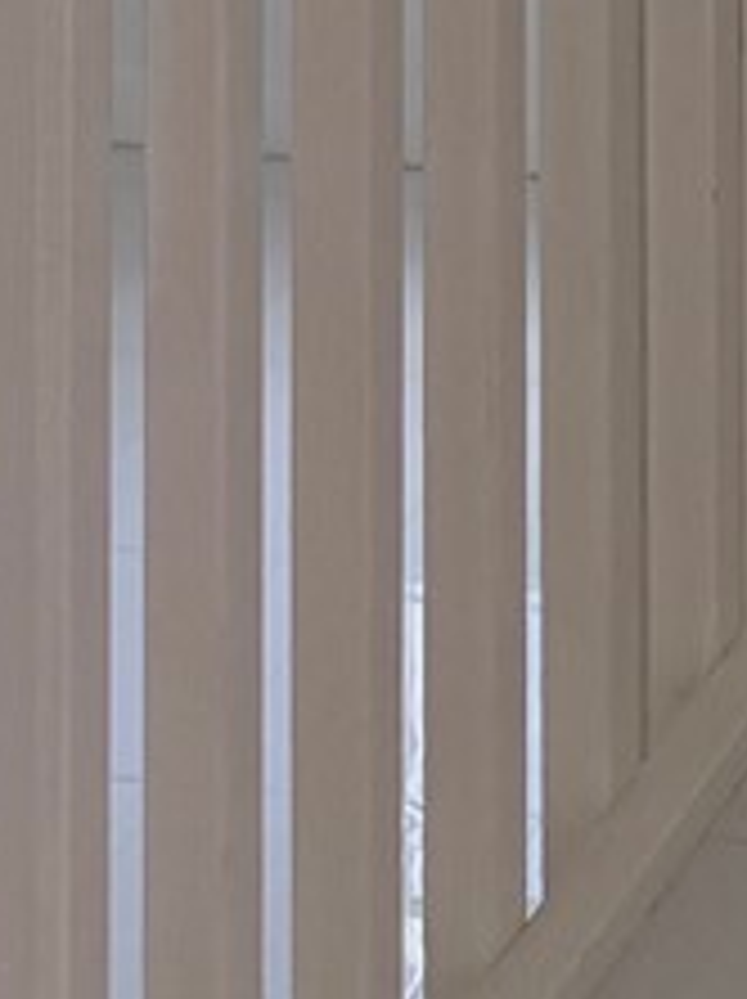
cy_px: -2205
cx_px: 2277
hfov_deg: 7.5
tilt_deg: -0.6
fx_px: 4987
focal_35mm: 173
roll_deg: -0.5
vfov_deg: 8.9
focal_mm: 6.76
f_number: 1.78
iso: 80
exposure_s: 1/323
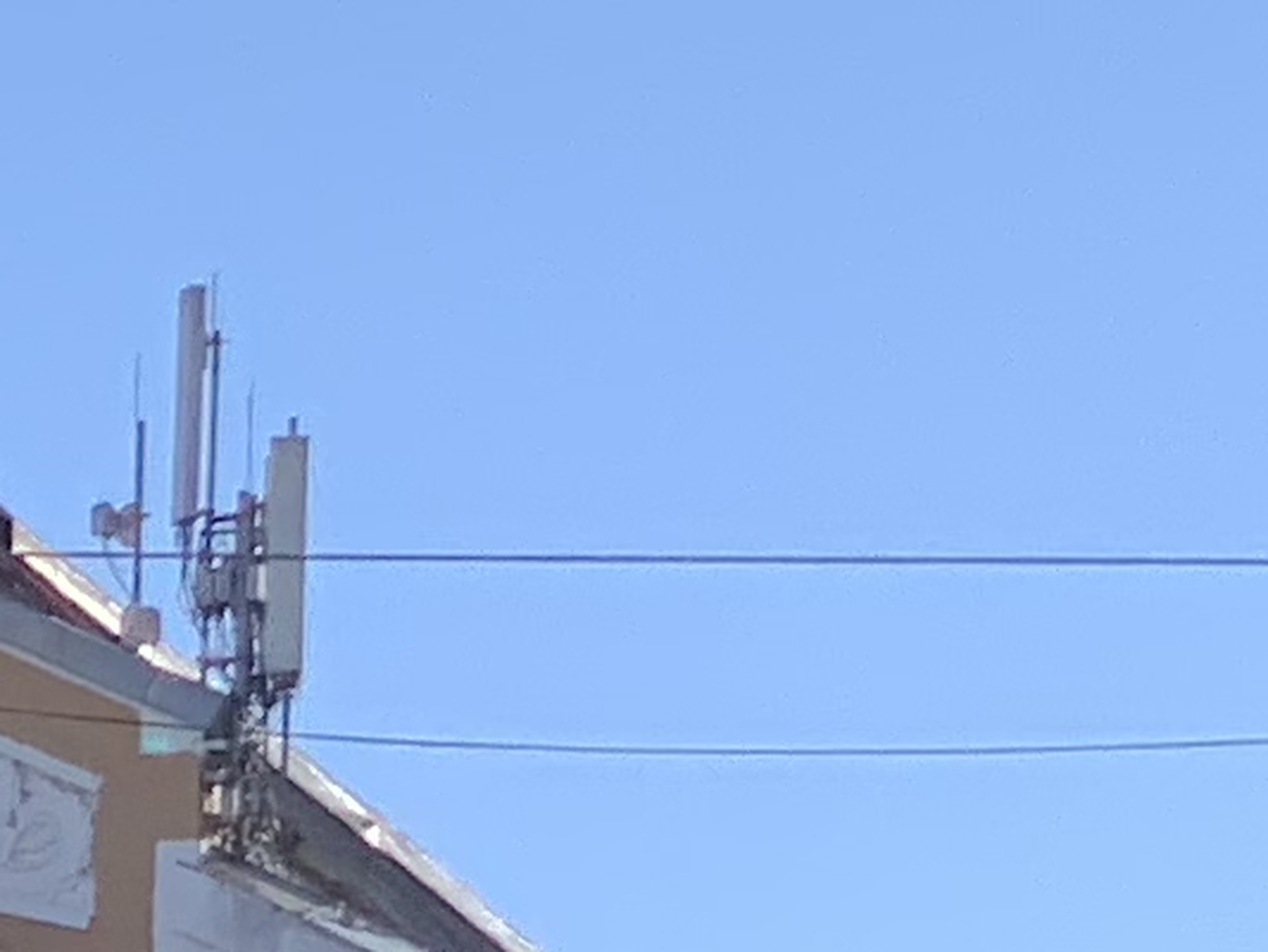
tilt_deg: +2.9
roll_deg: -1.4
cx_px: -2669
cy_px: 2796
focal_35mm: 393
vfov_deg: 3.7
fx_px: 14399
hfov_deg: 4.8
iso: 16
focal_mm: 6
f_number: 2.4
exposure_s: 1/489
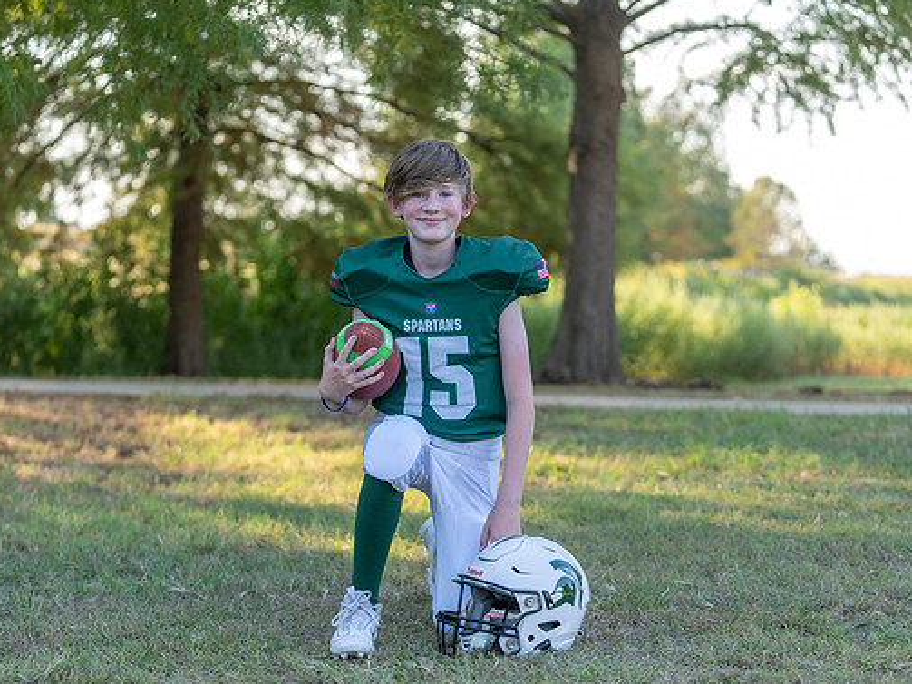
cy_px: 359
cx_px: 441
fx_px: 2186
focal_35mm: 83
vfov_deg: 17.8
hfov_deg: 23.6
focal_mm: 71
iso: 125
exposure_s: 1/320
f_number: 2.8
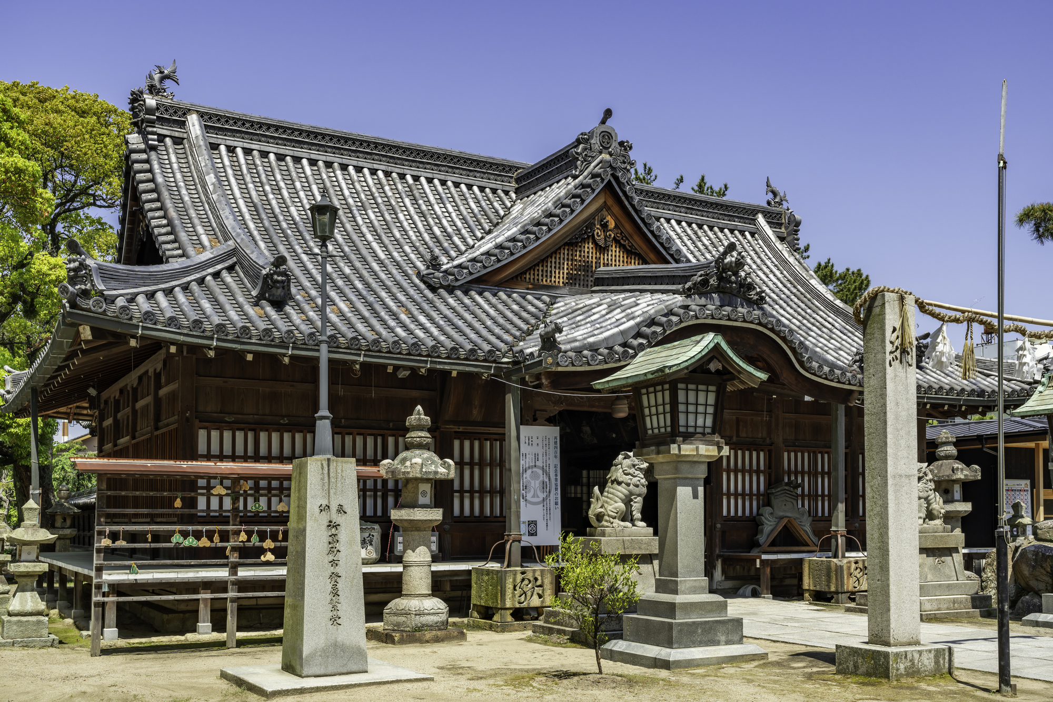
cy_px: 351
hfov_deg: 55.1
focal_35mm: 34
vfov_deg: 38.4
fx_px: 1009
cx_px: 526
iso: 125
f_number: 8
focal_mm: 34.5
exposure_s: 1/320
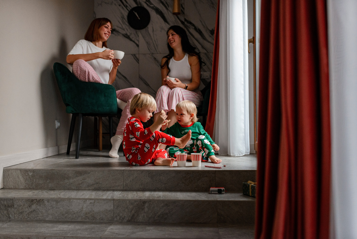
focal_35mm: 35
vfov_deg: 37.9
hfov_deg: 54.4
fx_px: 347
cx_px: 178
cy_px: 120
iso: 1000
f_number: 2.2
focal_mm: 35
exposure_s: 1/160
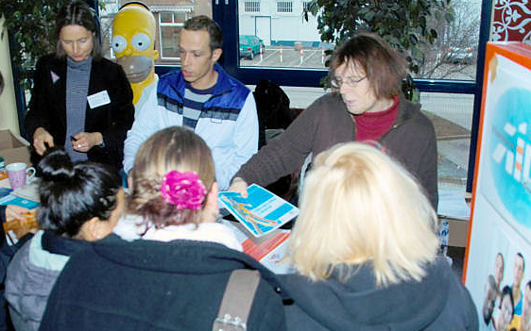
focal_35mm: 45
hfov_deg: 44.3
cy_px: 188
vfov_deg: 28.5
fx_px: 651
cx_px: 246
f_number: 3.5
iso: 400
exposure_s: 1/60
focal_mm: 18
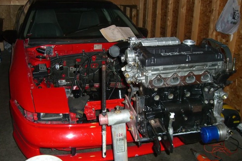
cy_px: 69
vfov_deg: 32.6
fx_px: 276
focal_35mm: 41
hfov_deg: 47.4
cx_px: 118
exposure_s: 1/60
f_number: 2.7
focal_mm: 6.2
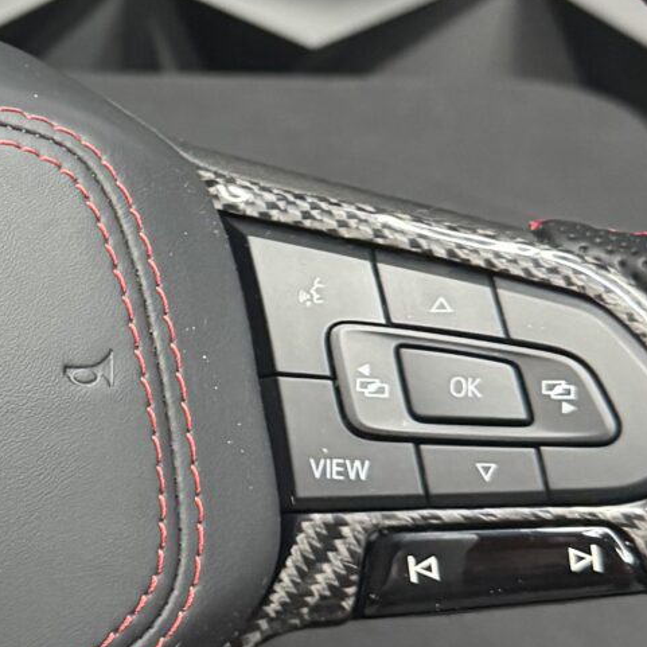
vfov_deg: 15.3
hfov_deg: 14.7
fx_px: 2390
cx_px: -210
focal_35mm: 113
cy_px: 144
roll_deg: +1.2
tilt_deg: -25.7
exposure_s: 1/59
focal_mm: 6.76
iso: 800
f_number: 1.78
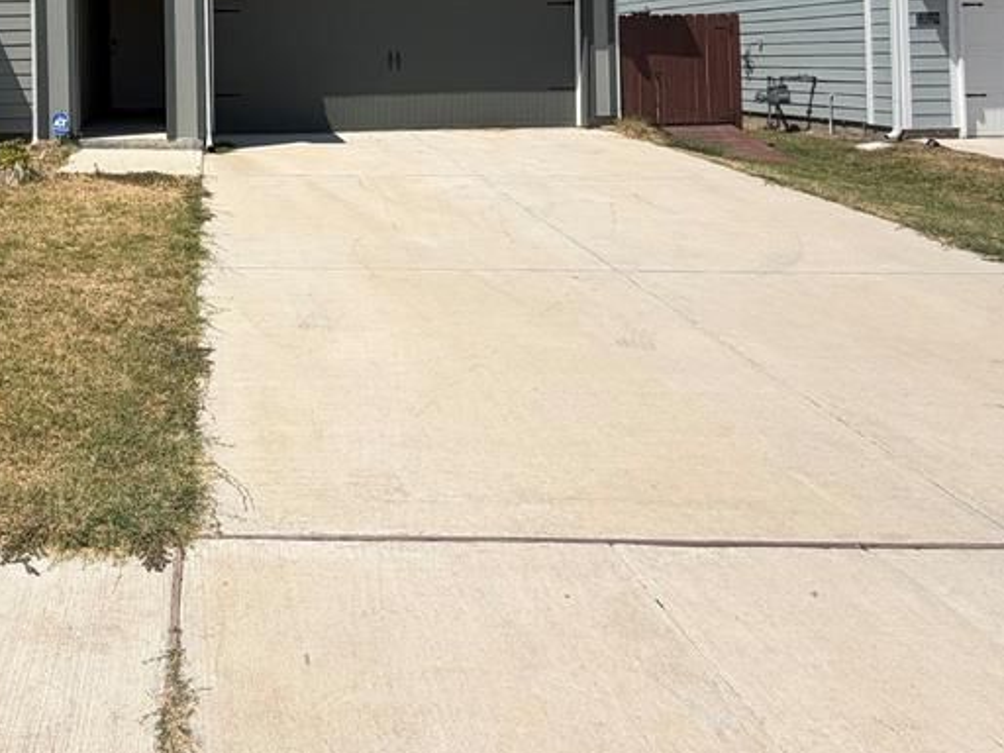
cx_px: 171
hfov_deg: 57.6
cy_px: 45
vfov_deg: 44.3
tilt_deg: +1.7
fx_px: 812
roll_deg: +2.3
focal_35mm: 28
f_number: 2.2
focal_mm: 2.22
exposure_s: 1/1368
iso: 20
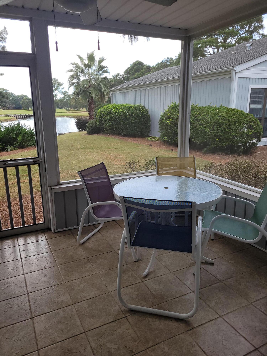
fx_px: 267
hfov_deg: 53.1
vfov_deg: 67.3
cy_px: 178
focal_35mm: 26
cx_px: 134
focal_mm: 5.4
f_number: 1.8
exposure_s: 1/334
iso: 40
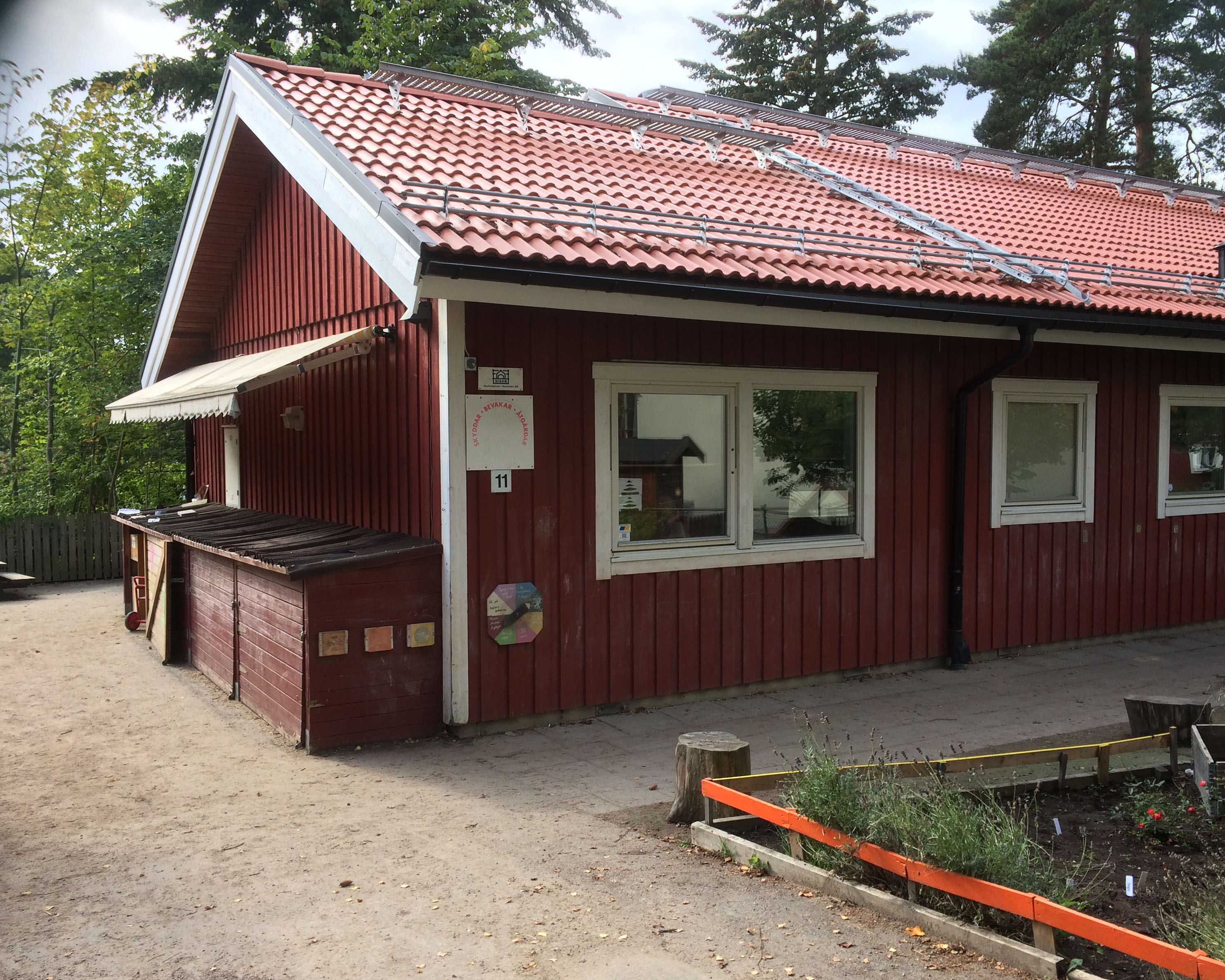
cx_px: 632
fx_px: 1124
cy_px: 493
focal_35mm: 31
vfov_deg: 47.1
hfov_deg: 57.2
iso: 32
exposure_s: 1/370
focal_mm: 4.15
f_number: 2.2
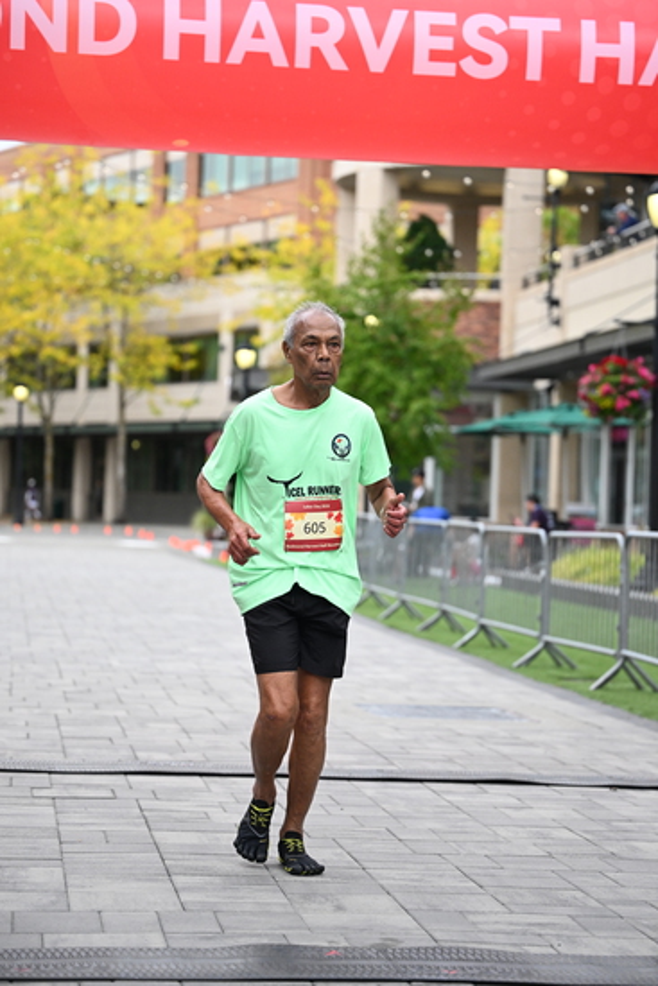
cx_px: 329
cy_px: 493
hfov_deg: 16.1
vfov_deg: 23.9
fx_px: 2329
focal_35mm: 85
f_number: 2.8
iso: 1600
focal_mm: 85
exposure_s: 1/5000
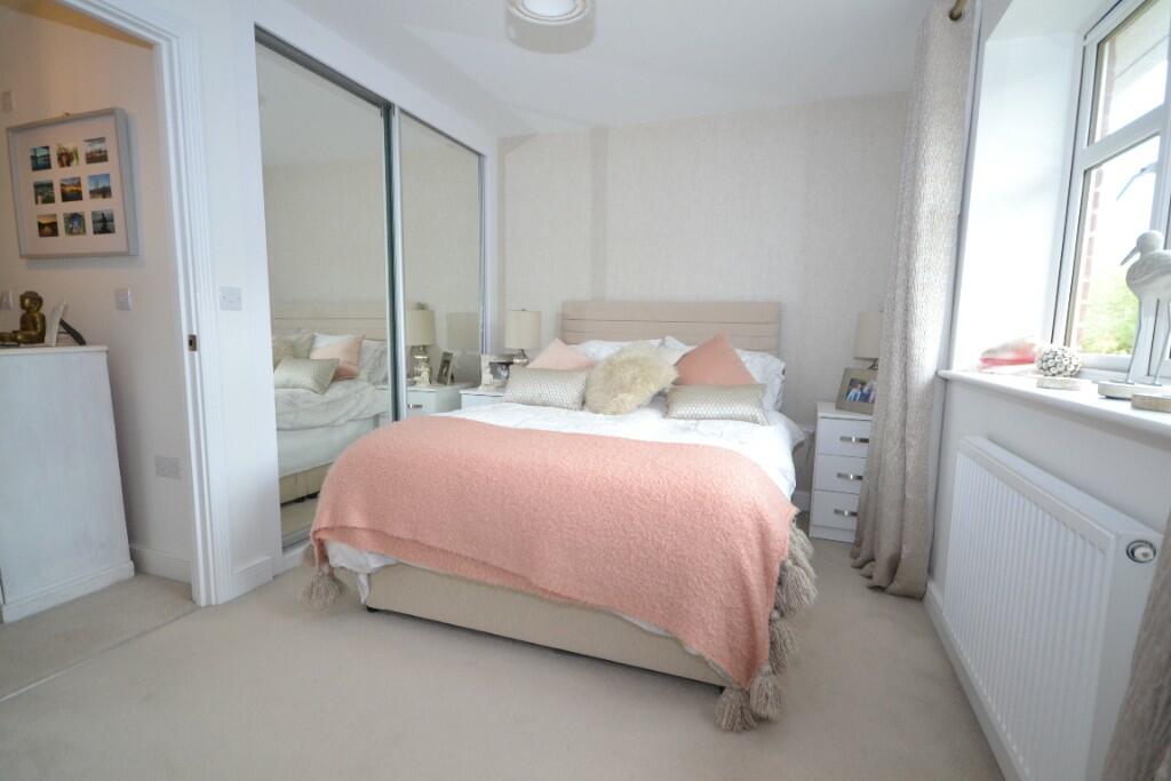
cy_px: 390
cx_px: 586
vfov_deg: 69.7
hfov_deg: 92.4
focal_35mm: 17
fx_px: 561
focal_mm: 11.5
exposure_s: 1/60
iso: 1600
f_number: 4.2
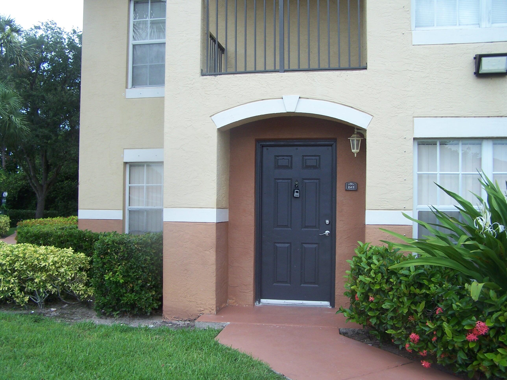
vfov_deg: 37.7
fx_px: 557
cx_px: 254
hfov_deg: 49.0
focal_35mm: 38
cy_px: 190
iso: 80
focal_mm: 6.3
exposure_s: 1/350
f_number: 2.8
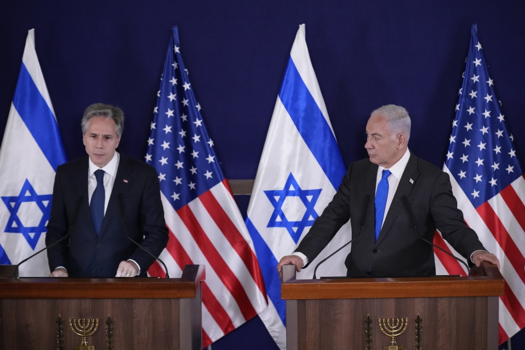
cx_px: 262
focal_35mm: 101
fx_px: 1473
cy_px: 175
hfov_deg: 20.2
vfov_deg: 13.6
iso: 4000
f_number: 3.5
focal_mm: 101
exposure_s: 1/250
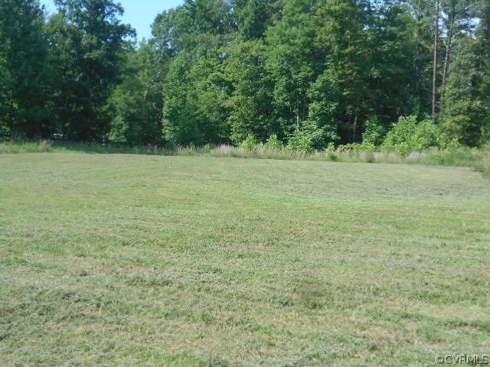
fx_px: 694
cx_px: 245
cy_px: 184
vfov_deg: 29.7
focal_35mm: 49
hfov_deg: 38.9
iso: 80
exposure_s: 1/320
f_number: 4.5
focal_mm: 8.8
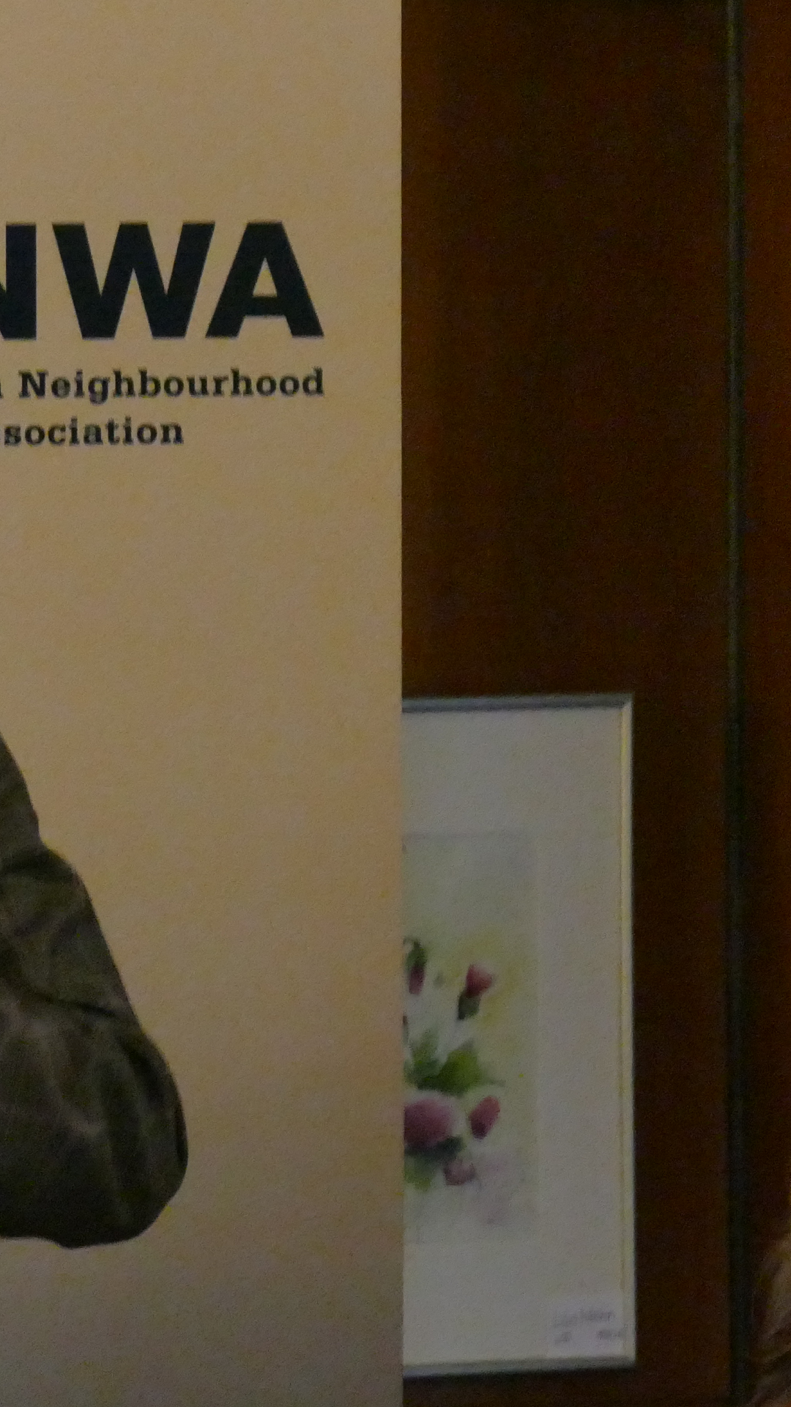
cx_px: -266
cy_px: 597
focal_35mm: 437
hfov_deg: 2.8
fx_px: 16295
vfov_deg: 4.9
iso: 3200
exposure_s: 1/125
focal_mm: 75.13
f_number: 4
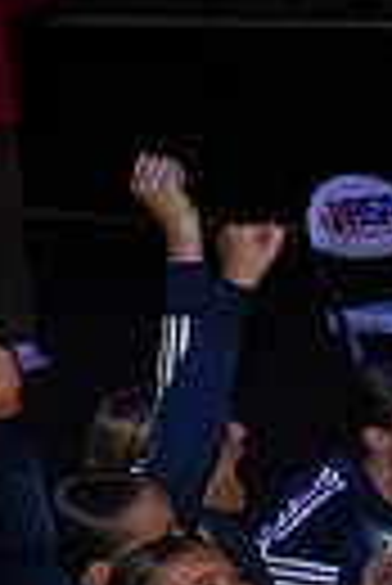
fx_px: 2899
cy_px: 682
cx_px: 1113
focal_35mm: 178
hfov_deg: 7.0
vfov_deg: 11.3
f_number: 9
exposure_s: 1/250
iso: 1250
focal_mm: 40
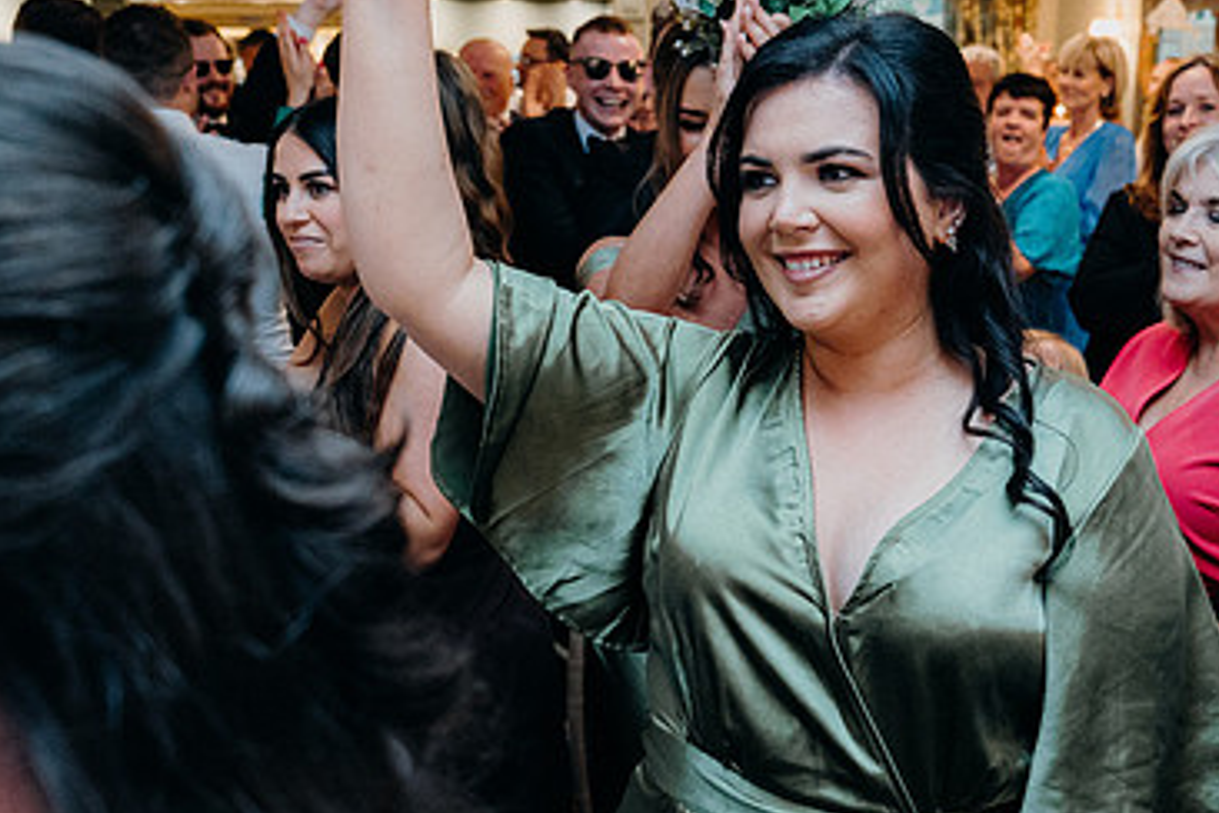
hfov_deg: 50.1
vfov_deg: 35.0
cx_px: 773
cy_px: 425
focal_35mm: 38
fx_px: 1287
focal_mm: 24
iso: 2500
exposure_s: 1/160
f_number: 3.5
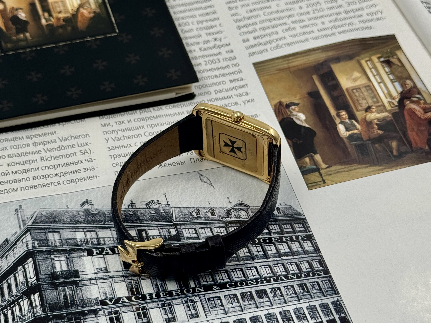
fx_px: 598
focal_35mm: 48
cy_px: 162
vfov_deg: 30.3
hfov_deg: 39.7
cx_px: 216
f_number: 1.78
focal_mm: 6.76
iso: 64
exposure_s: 1/544
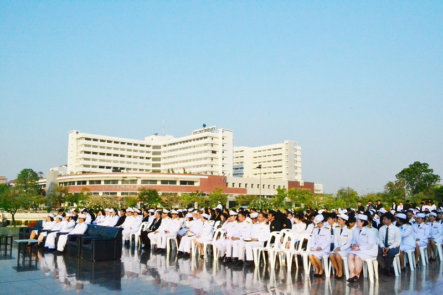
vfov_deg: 43.6
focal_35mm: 30
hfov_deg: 61.9
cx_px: 222
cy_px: 148
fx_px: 369
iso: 6400
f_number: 22
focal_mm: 20
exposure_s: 1/2000
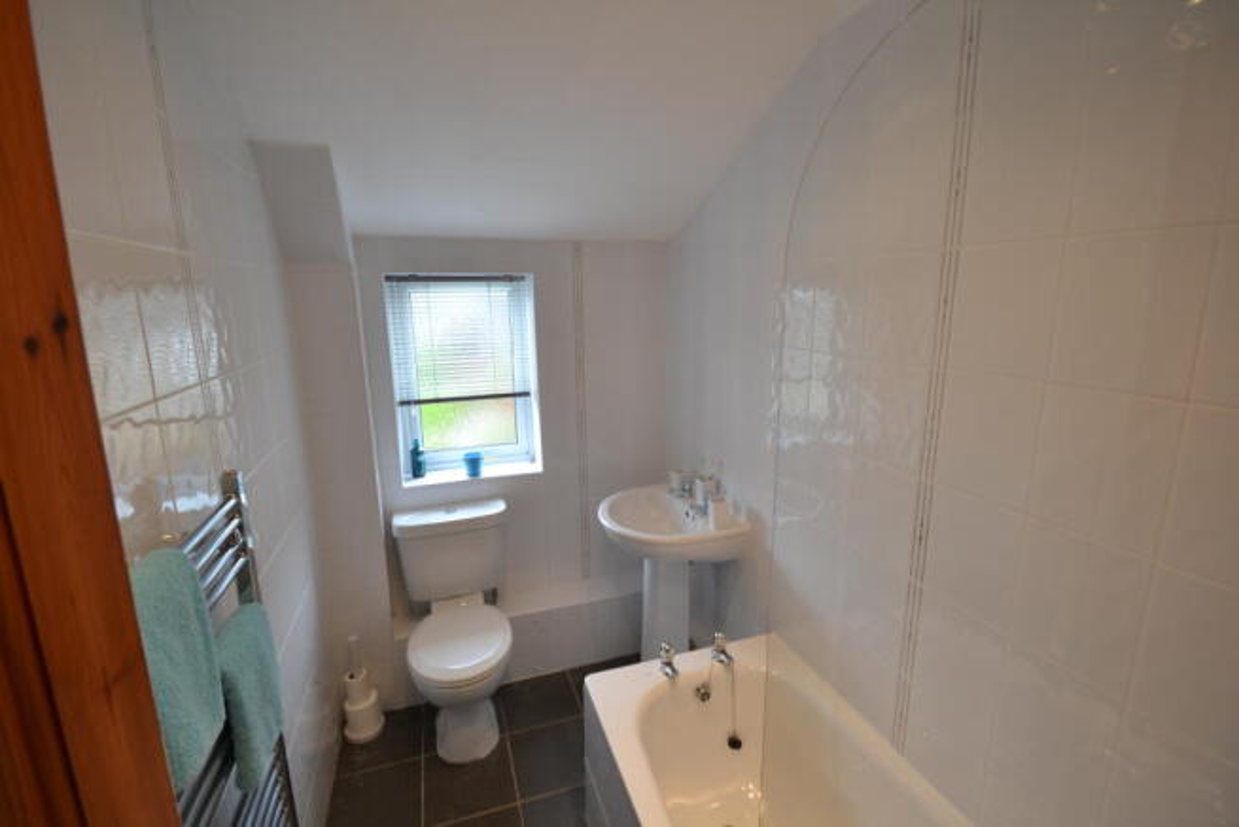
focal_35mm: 15
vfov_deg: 77.4
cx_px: 620
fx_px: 516
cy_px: 414
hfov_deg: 100.4
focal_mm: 10
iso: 400
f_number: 3.5
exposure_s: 1/60
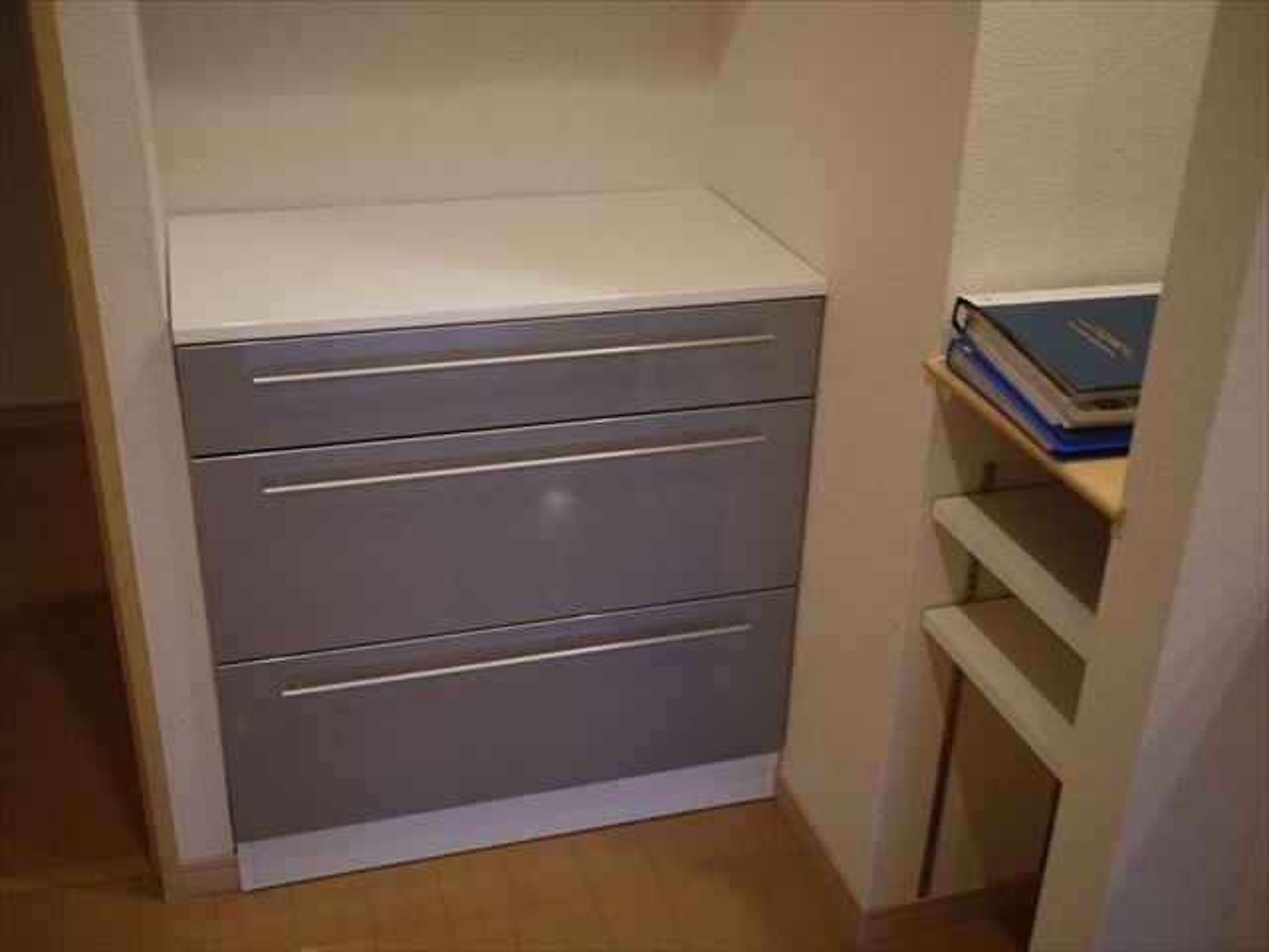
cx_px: 634
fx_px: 1466
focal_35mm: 40
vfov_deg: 36.0
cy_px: 476
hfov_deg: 46.8
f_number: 1.7
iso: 100
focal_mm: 20
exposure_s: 1/30
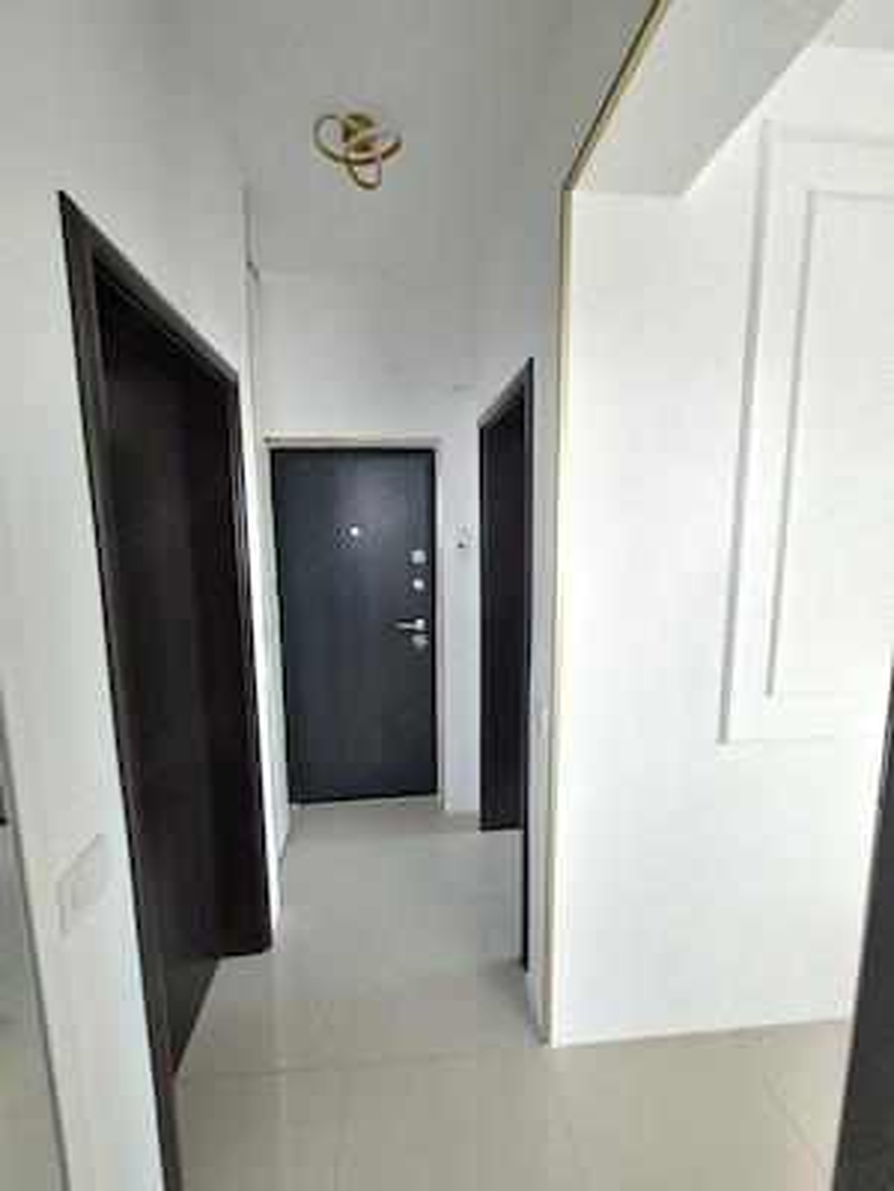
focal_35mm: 13
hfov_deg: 89.9
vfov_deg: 106.2
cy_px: 596
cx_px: 447
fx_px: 448
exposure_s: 1/20
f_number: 2.2
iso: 400
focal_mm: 1.74
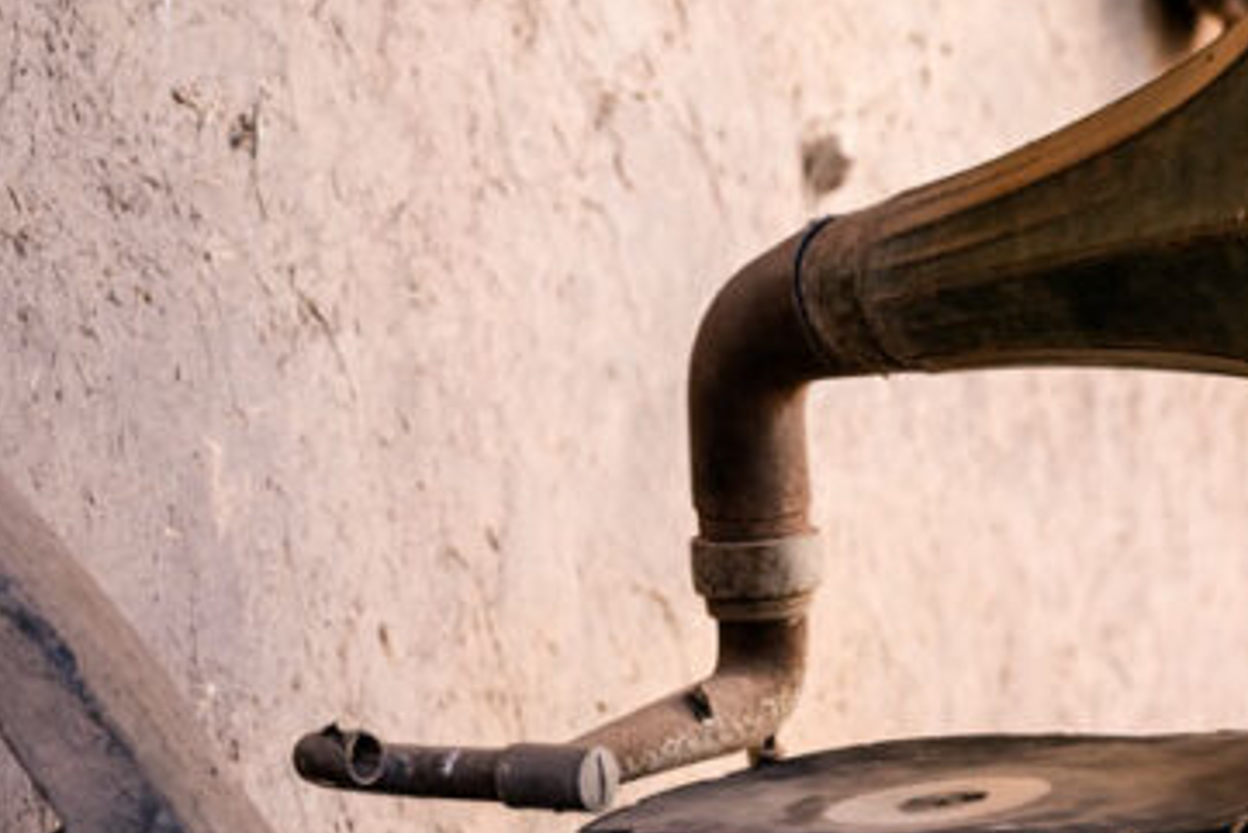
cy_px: 429
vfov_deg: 9.7
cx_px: 1604
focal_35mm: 142
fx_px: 4924
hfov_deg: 13.9
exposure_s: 1/60
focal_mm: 50
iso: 400
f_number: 4
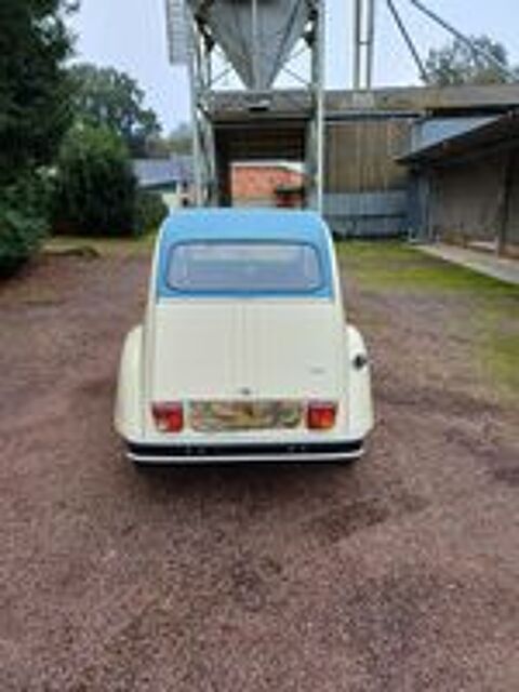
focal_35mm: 25
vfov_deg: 69.4
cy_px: 346
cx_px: 260
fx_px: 500
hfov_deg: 54.9
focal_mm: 4.65
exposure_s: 1/121
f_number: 1.8
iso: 50
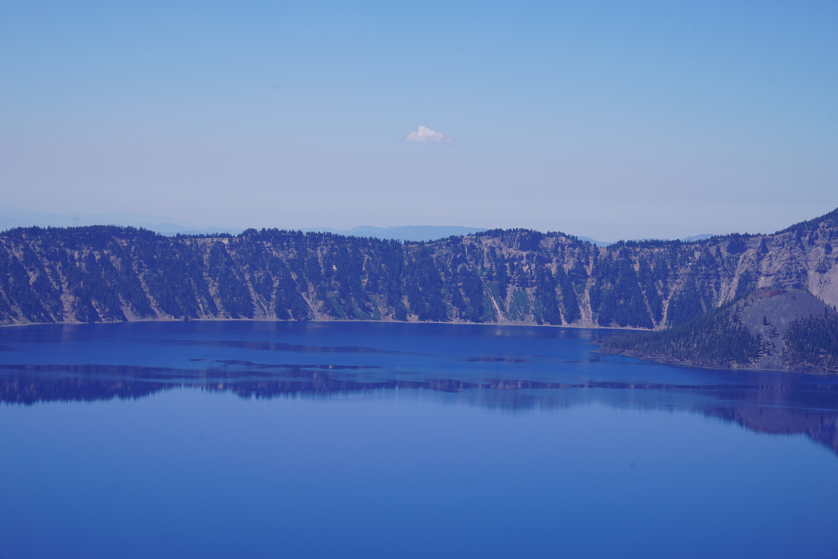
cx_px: 419
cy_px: 280
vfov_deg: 13.3
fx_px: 2397
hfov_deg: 19.8
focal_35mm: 103
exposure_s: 1/250
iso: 100
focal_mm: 103
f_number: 9
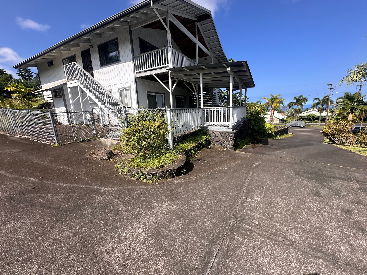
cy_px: 138
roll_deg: +3.9
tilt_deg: -7.5
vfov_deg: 85.7
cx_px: 184
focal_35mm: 14
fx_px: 148
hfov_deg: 102.1
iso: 40
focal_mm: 2.22
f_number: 2.2
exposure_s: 1/1435
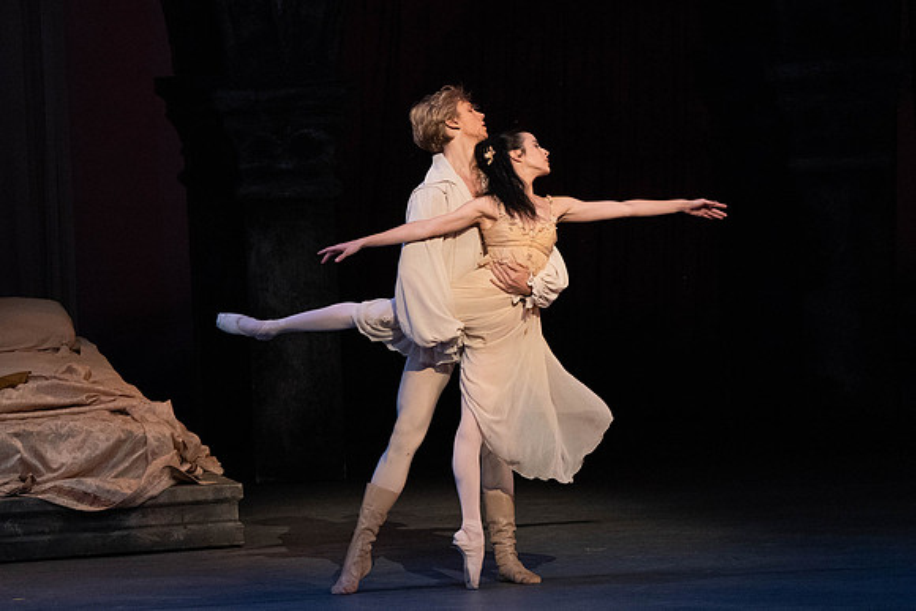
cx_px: 465
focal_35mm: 403
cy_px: 263
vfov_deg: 3.4
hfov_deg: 5.1
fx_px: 10251
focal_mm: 318
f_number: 6.3
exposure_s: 1/320
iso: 6400
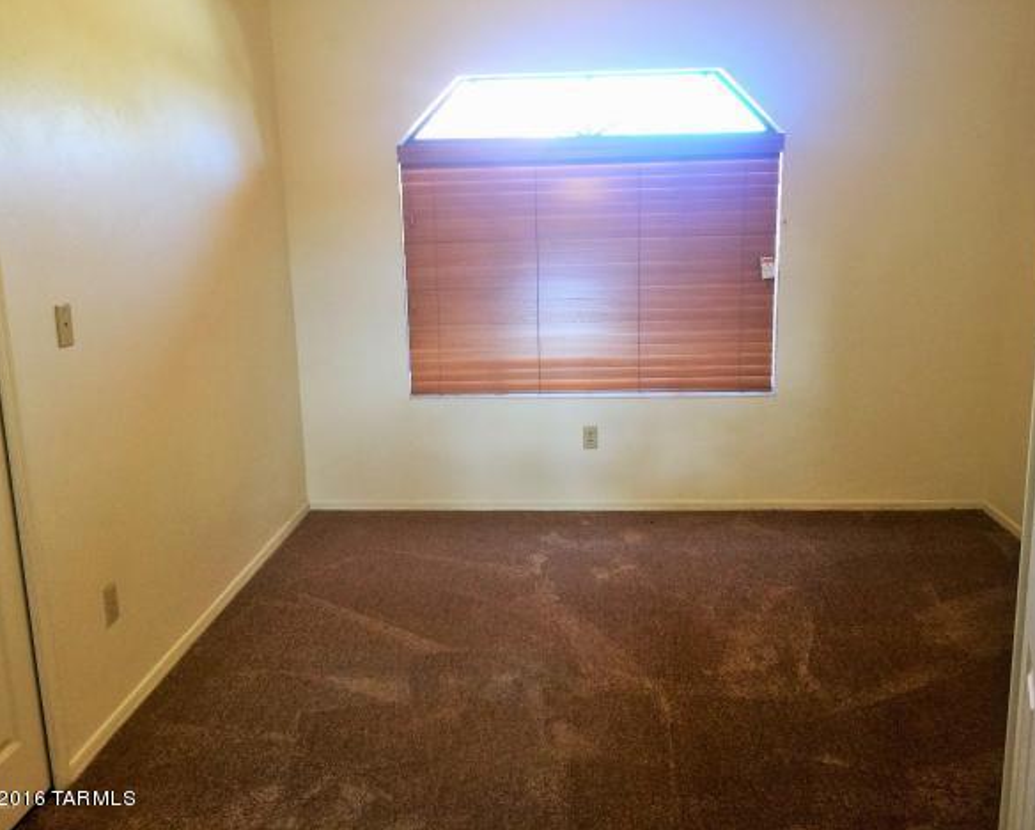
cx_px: 537
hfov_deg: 57.1
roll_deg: +0.1
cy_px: 408
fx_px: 950
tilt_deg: -11.5
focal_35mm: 31
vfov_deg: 47.2
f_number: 2.2
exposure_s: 1/30
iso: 50
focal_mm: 4.15
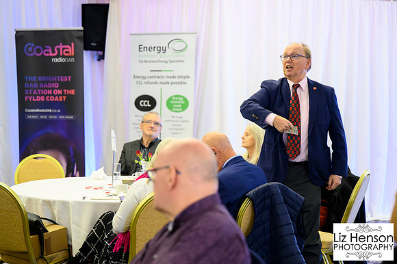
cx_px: 208
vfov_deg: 17.3
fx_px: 867
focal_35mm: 79
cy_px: 126
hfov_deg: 25.8
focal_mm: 75
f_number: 2.8
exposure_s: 1/200
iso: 12800
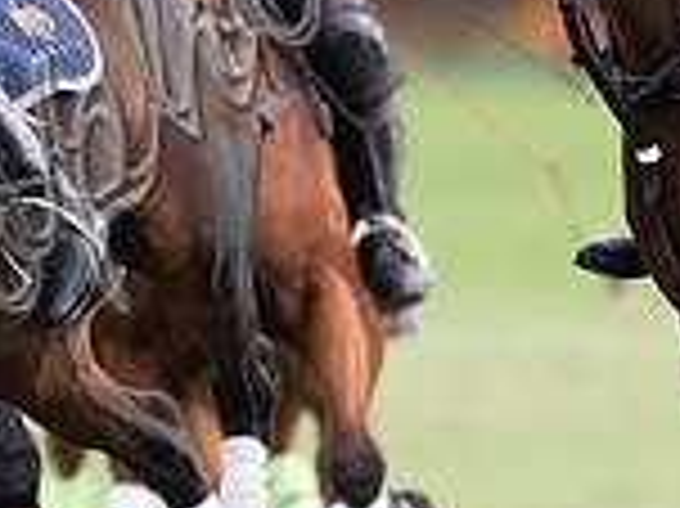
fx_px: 78553
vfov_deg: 0.4
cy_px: 111
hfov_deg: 0.5
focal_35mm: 4002
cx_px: -25
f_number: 4
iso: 500
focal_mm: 500
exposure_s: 1/800
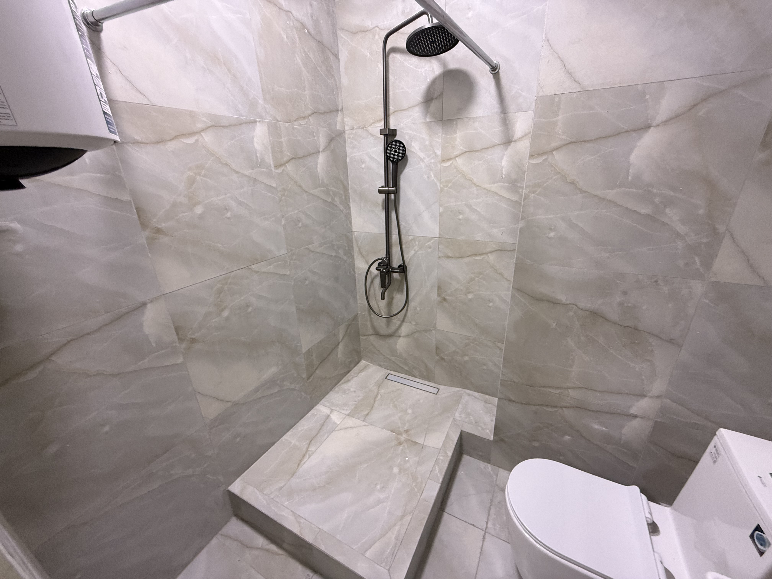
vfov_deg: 85.7
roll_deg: +2.1
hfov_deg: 102.1
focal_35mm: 14
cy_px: 290
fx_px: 312
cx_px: 386
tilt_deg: -22.3
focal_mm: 2.22
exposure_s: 1/99
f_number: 2.2
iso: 200
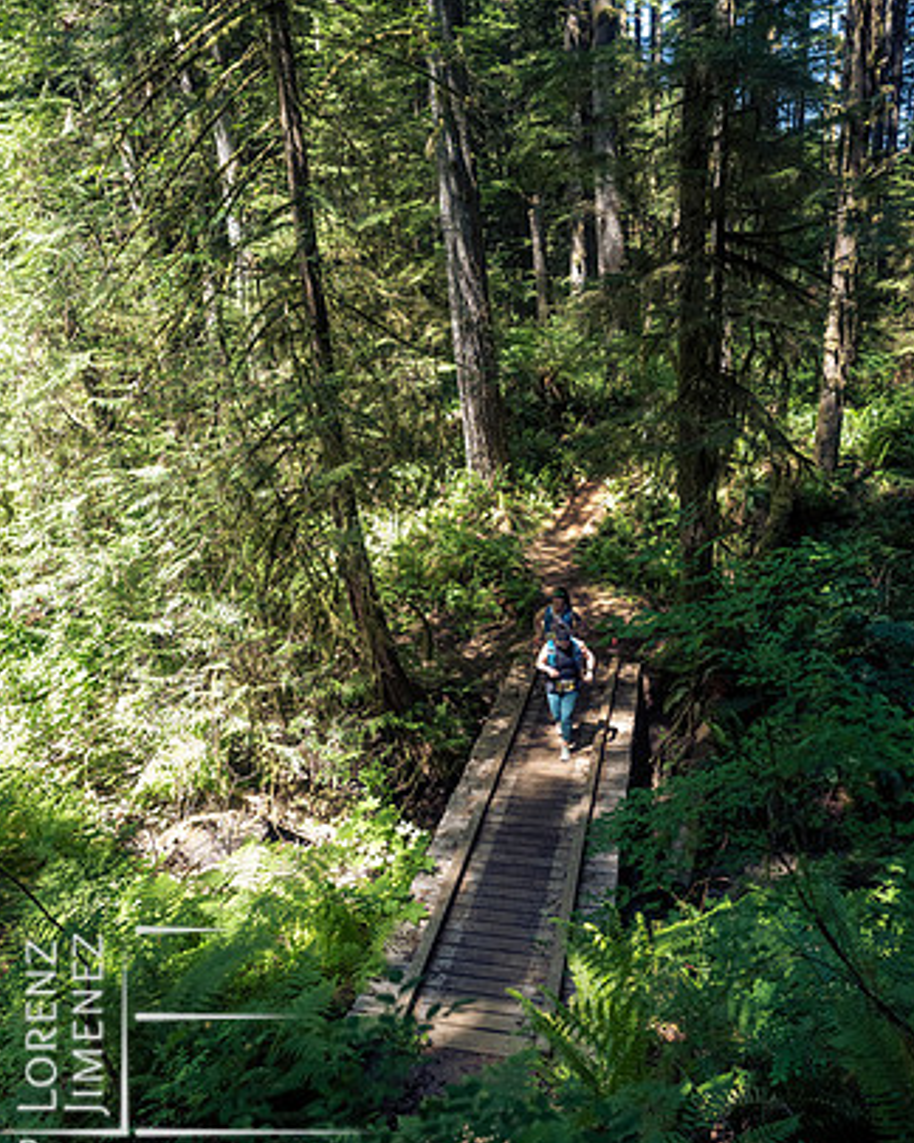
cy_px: 595
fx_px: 879
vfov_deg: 66.0
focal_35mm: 26
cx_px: 456
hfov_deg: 54.9
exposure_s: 1/800
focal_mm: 12
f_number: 2.8
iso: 800
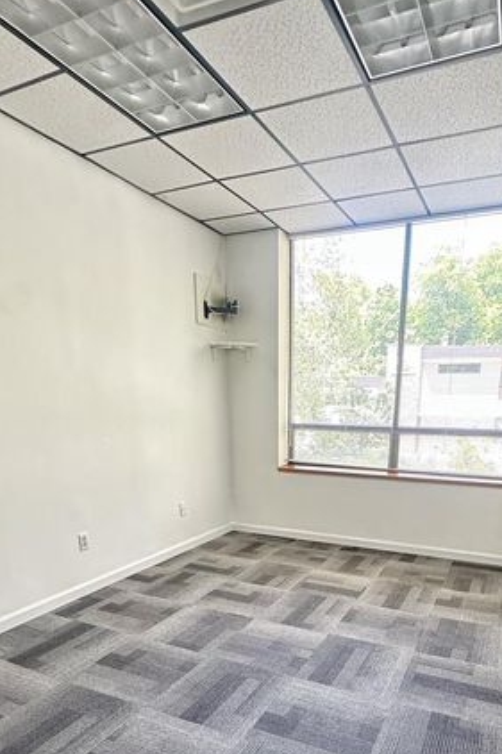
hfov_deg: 54.7
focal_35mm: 23
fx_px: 481
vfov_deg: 72.0
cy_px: 544
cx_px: 302
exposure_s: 1/84
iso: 320
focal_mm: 2.22
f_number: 2.2
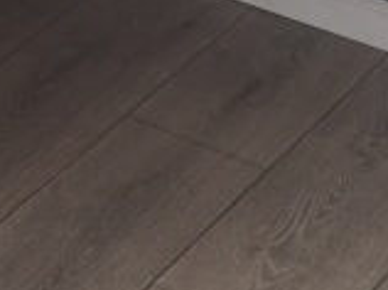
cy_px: 111
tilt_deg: -34.6
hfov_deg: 12.5
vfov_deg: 9.4
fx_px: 1757
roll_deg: +2.2
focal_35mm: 157
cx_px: 6
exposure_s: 1/30
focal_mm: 4.15
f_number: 2.2
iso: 100
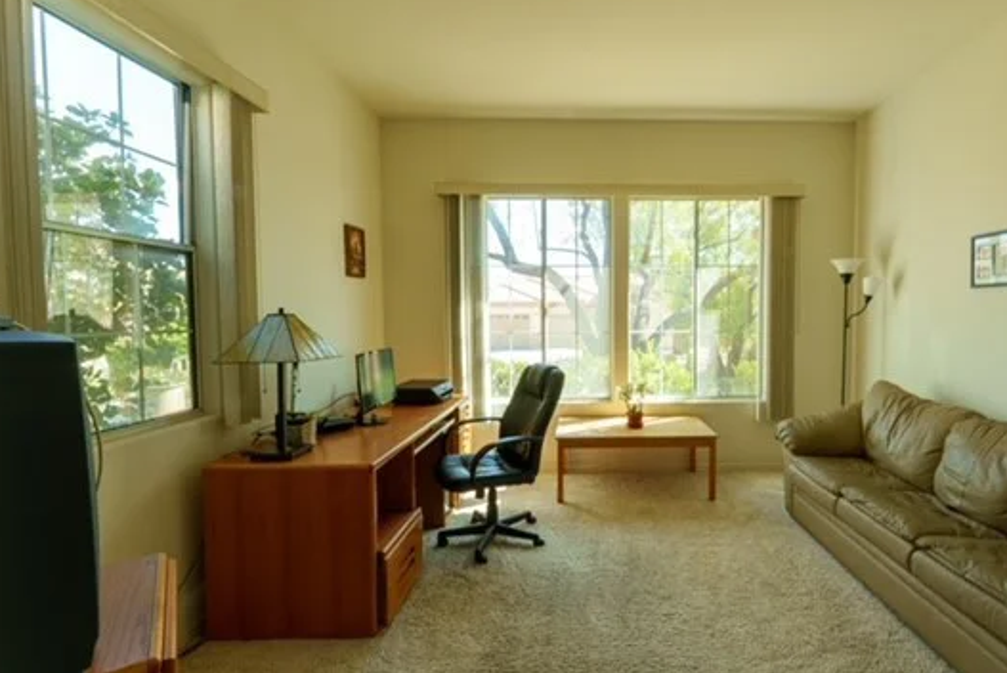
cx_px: 598
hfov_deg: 92.2
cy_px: 335
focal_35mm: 17
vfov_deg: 70.5
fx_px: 476
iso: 100
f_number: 22
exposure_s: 1
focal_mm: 14
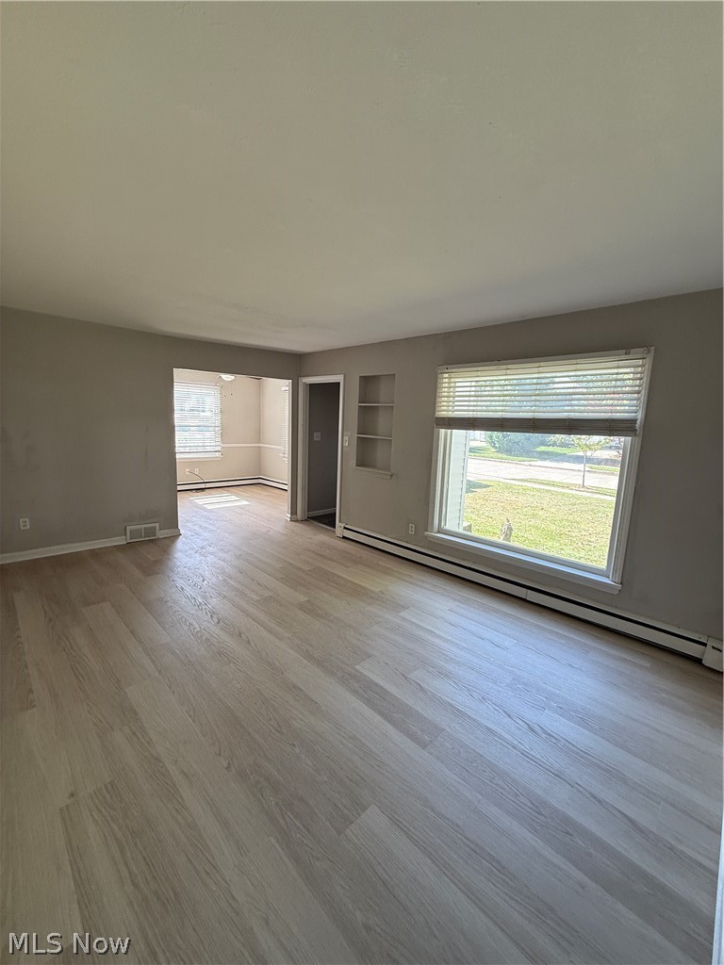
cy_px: 482
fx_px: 390
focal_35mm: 14
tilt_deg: -7.1
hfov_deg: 85.7
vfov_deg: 102.1
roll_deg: -1.5
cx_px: 362
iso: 80
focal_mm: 2.22
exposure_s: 1/99
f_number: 2.2
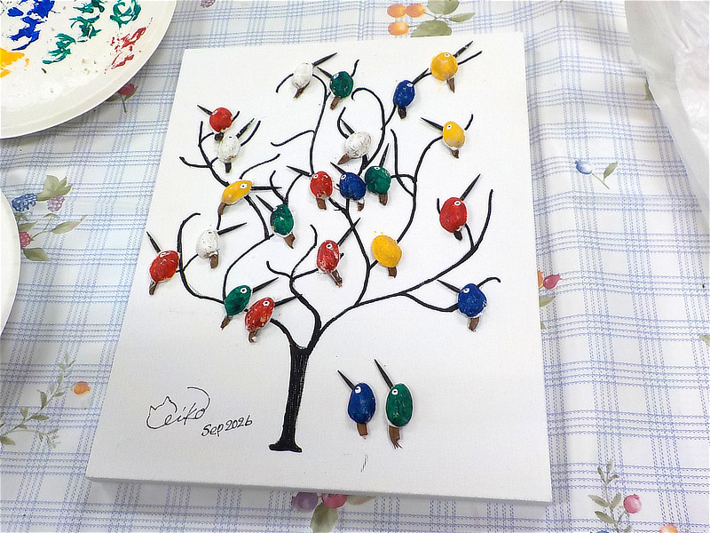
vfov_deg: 46.8
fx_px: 615
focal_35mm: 30
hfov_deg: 60.0
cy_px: 266
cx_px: 355
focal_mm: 4.1
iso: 125
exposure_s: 1/60
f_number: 3.3
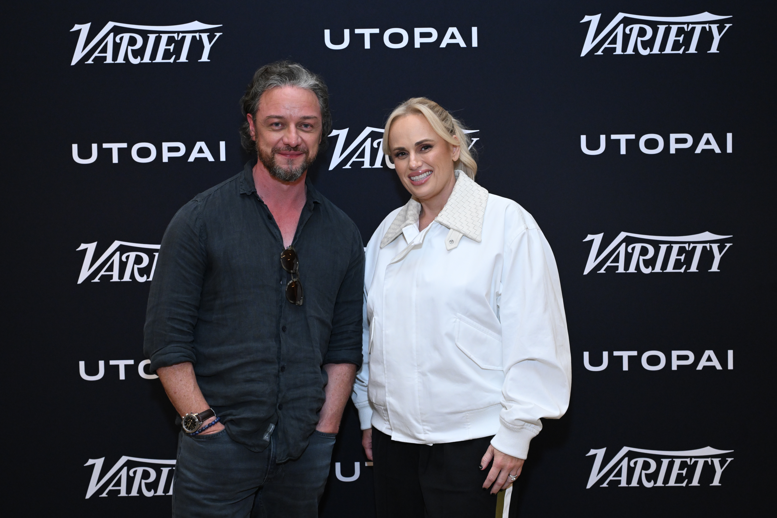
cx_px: 388
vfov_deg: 31.2
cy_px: 259
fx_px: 928
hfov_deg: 45.4
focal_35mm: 43
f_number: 7.1
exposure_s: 1/200
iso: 4000
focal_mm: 43
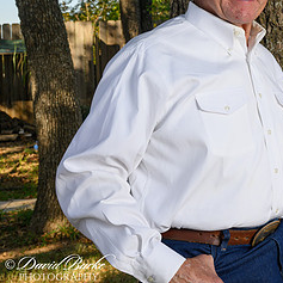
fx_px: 749
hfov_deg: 20.2
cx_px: 331
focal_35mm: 81
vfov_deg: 21.2
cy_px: 67
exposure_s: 1/200
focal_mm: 39
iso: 320
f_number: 9
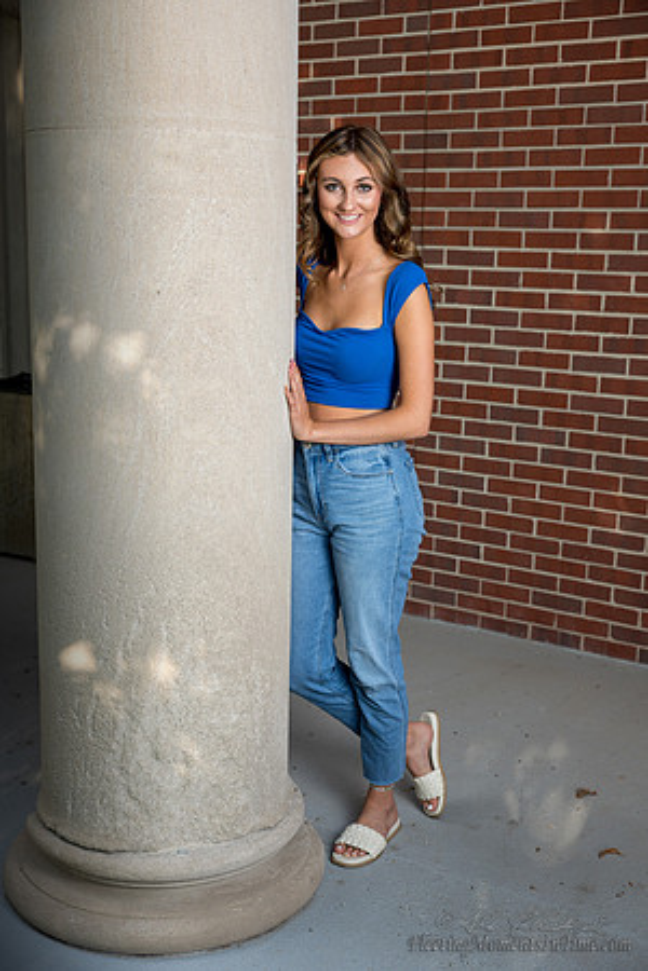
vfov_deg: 43.6
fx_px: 1215
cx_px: 324
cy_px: 486
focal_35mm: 45
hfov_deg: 29.9
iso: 100
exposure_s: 1/160
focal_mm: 45
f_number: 4
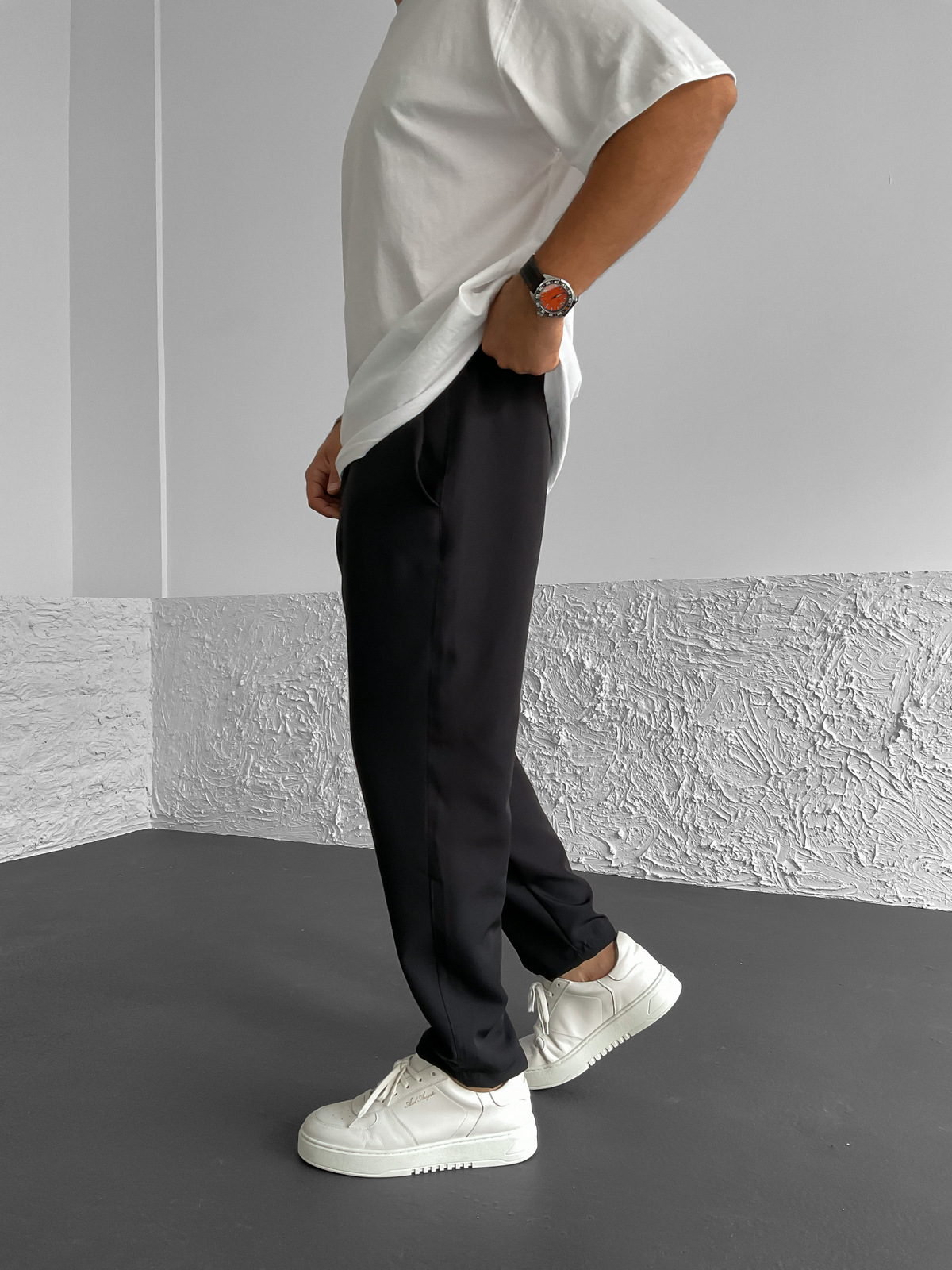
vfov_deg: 61.7
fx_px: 1063
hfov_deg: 48.2
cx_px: 476
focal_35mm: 29
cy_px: 635
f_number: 1.8
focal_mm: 3
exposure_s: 1/110
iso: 64
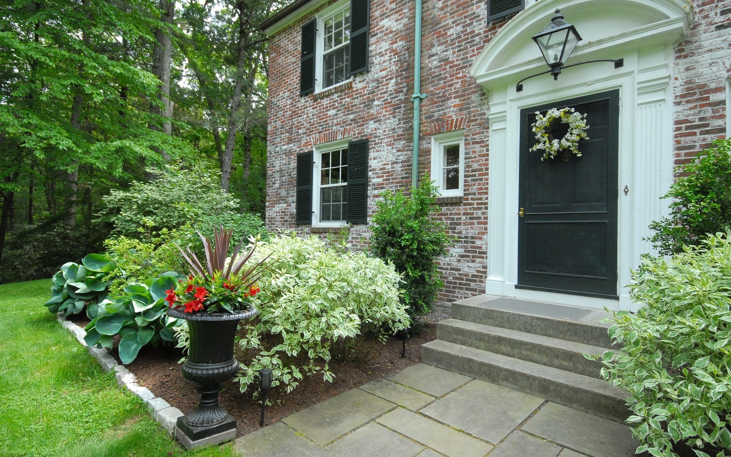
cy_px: 224
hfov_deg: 88.0
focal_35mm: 19
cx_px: 365
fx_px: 378
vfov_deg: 62.2
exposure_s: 1/200
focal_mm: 12
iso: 800
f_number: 8
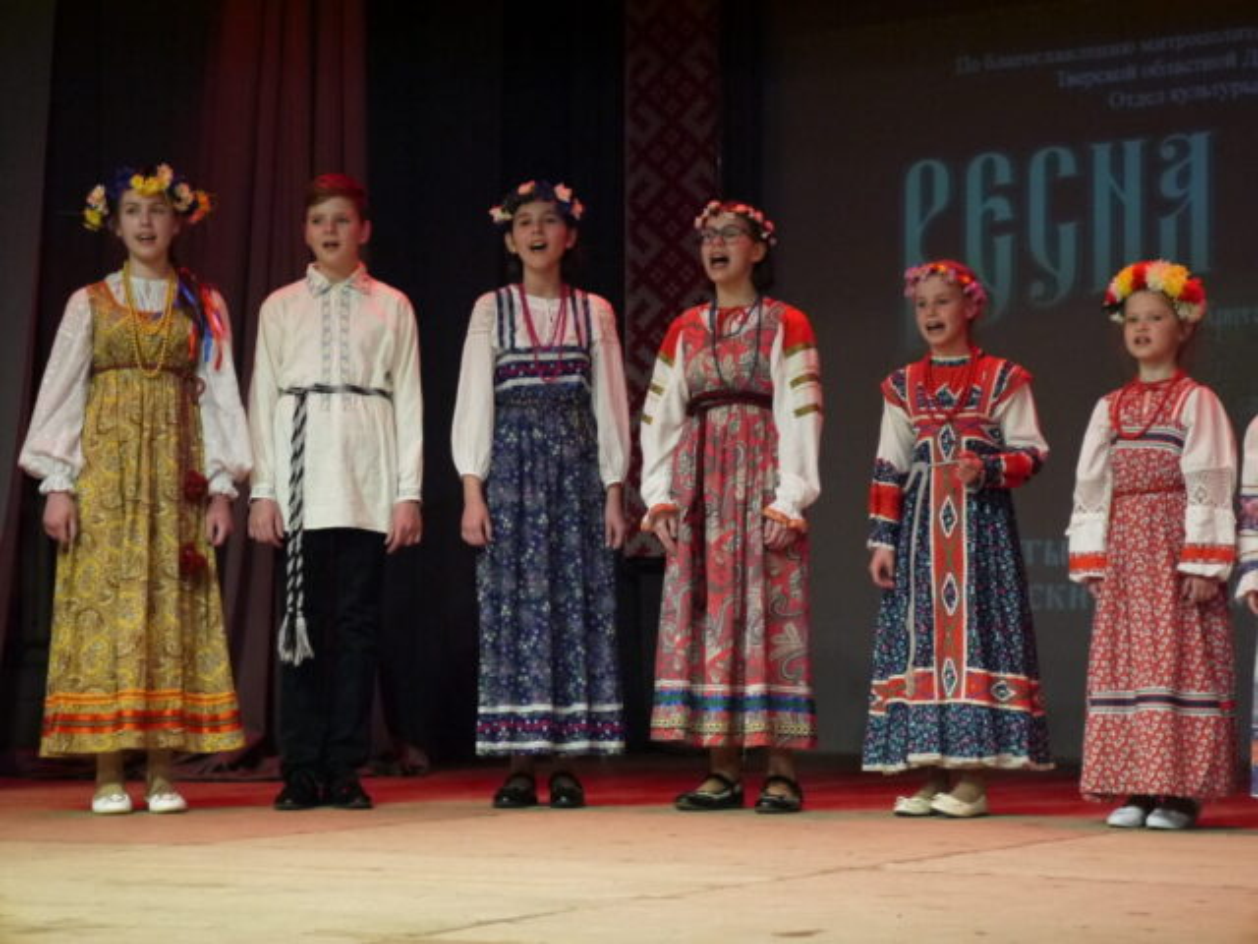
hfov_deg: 23.3
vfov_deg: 17.6
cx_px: 629
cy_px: 472
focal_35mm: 84
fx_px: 3053
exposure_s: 1/40
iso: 1600
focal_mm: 42
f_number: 5.6
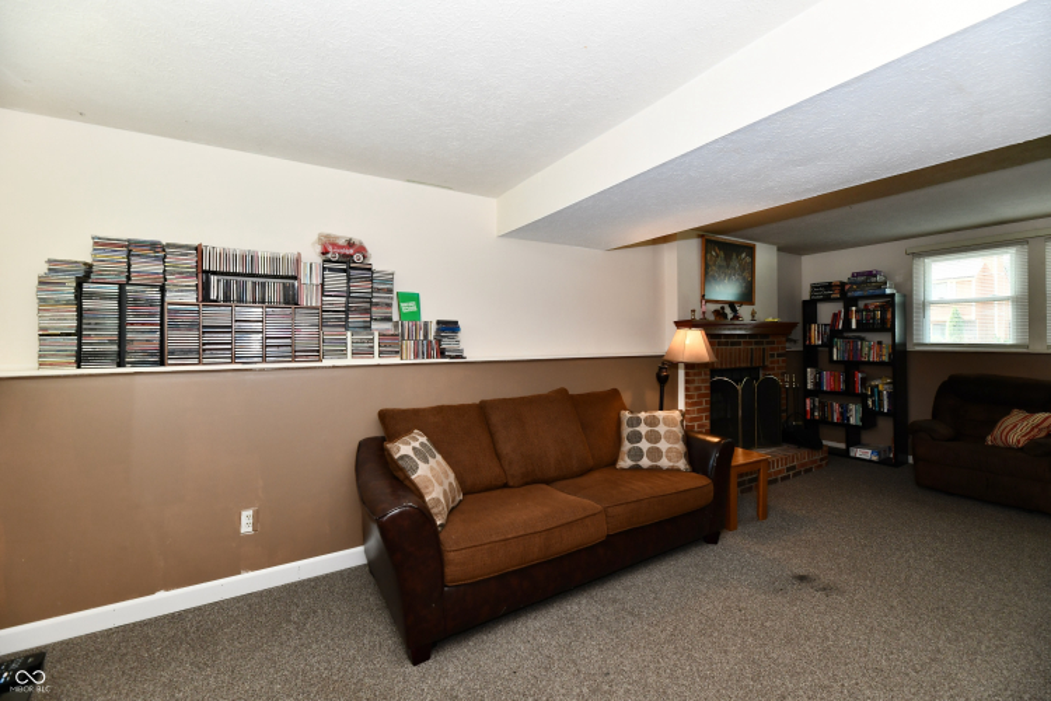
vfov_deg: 81.2
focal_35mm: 14
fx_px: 409
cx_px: 526
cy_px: 350
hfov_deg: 104.3
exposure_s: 1/60
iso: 640
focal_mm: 14
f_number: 6.3
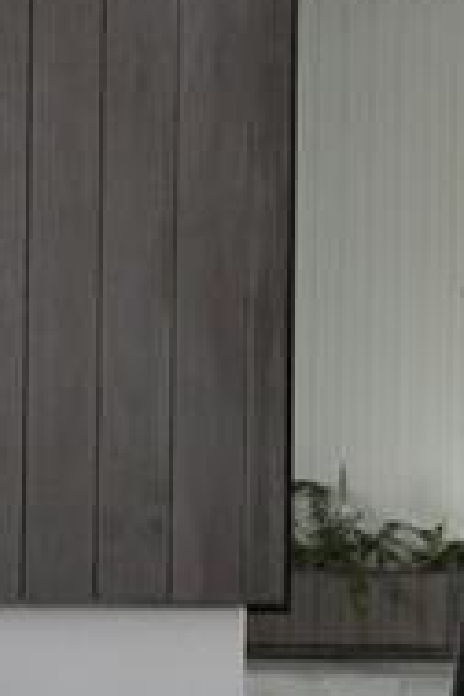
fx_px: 4408
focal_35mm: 228
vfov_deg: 9.0
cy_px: 534
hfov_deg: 5.7
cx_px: -832
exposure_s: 1/30
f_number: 5.6
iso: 360
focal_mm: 24
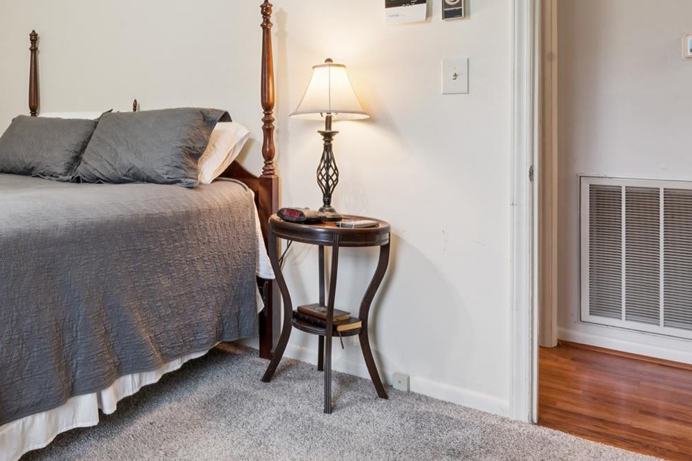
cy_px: 130
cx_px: 31
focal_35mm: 34
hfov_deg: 47.8
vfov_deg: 37.9
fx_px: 658
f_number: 13
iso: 100
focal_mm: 16.6
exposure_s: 1.6
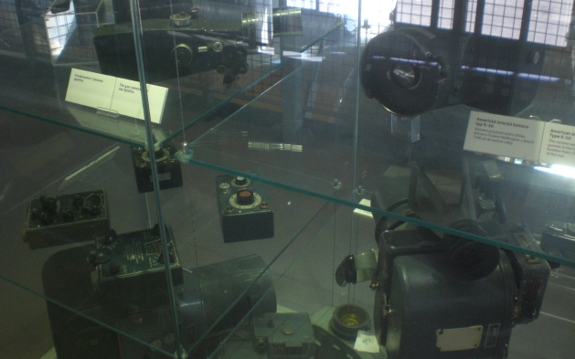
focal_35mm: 41
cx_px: 284
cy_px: 156
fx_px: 642
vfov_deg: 31.2
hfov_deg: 48.2
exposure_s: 1/50
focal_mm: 6.3
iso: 200
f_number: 3.1
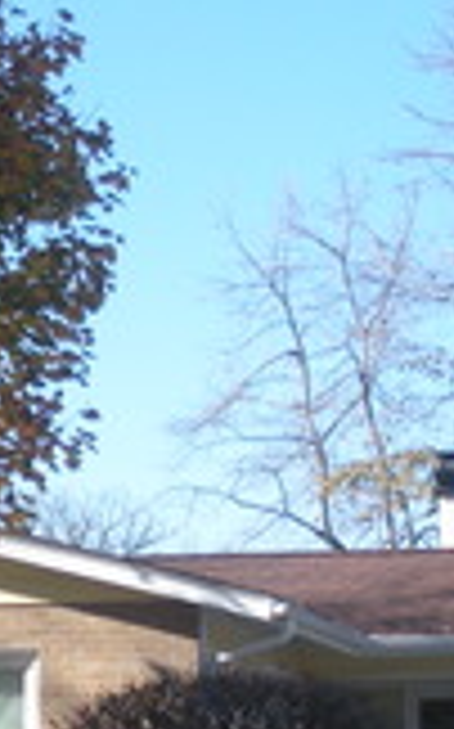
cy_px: 482
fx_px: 2995
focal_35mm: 151
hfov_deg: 8.6
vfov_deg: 13.8
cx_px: -45
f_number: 3.5
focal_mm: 6.3
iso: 64
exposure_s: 1/319
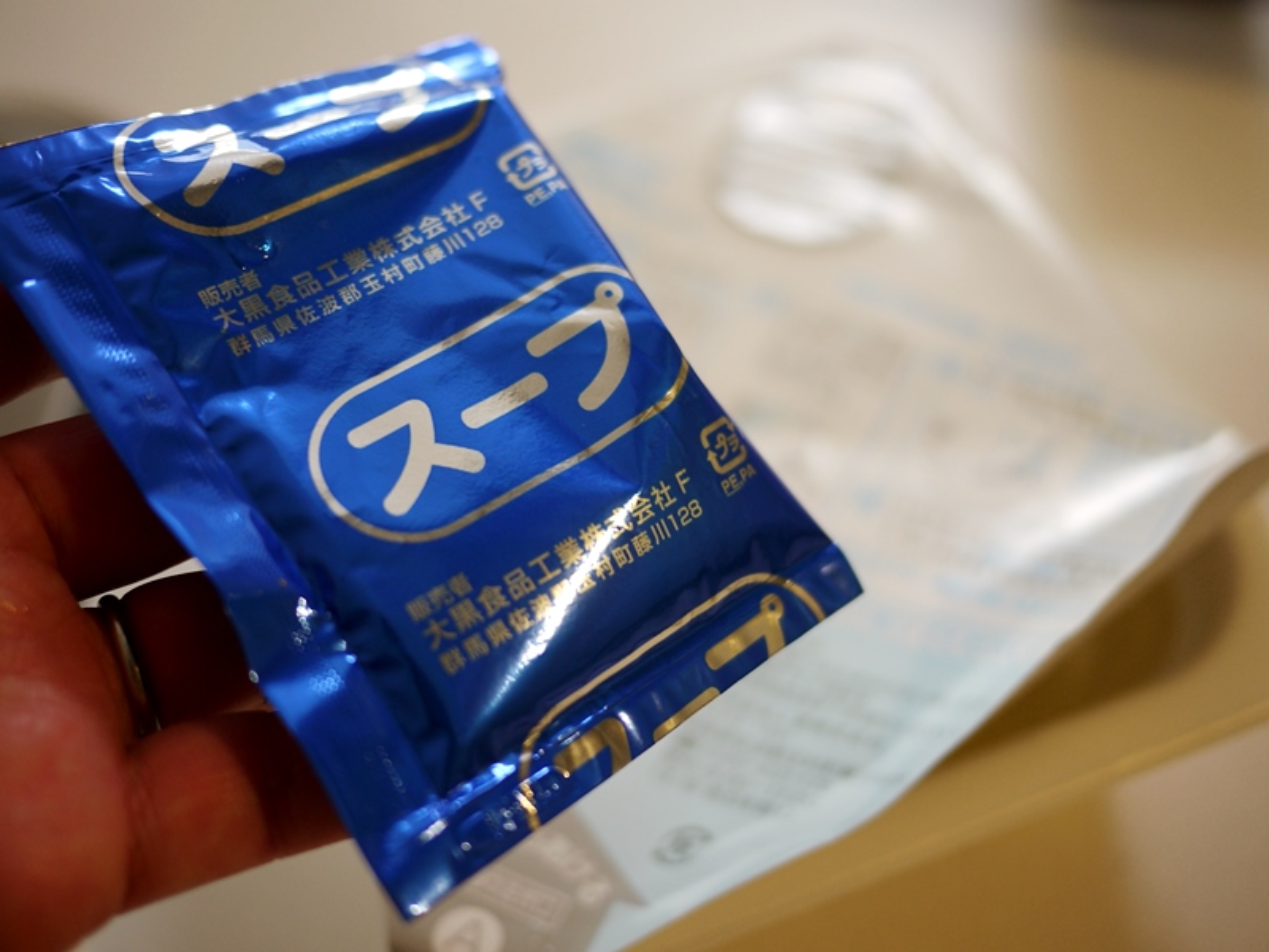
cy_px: 476
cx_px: 634
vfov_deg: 36.0
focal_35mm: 40
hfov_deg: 46.8
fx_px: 1466
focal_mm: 20
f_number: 1.7
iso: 100
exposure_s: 1/60
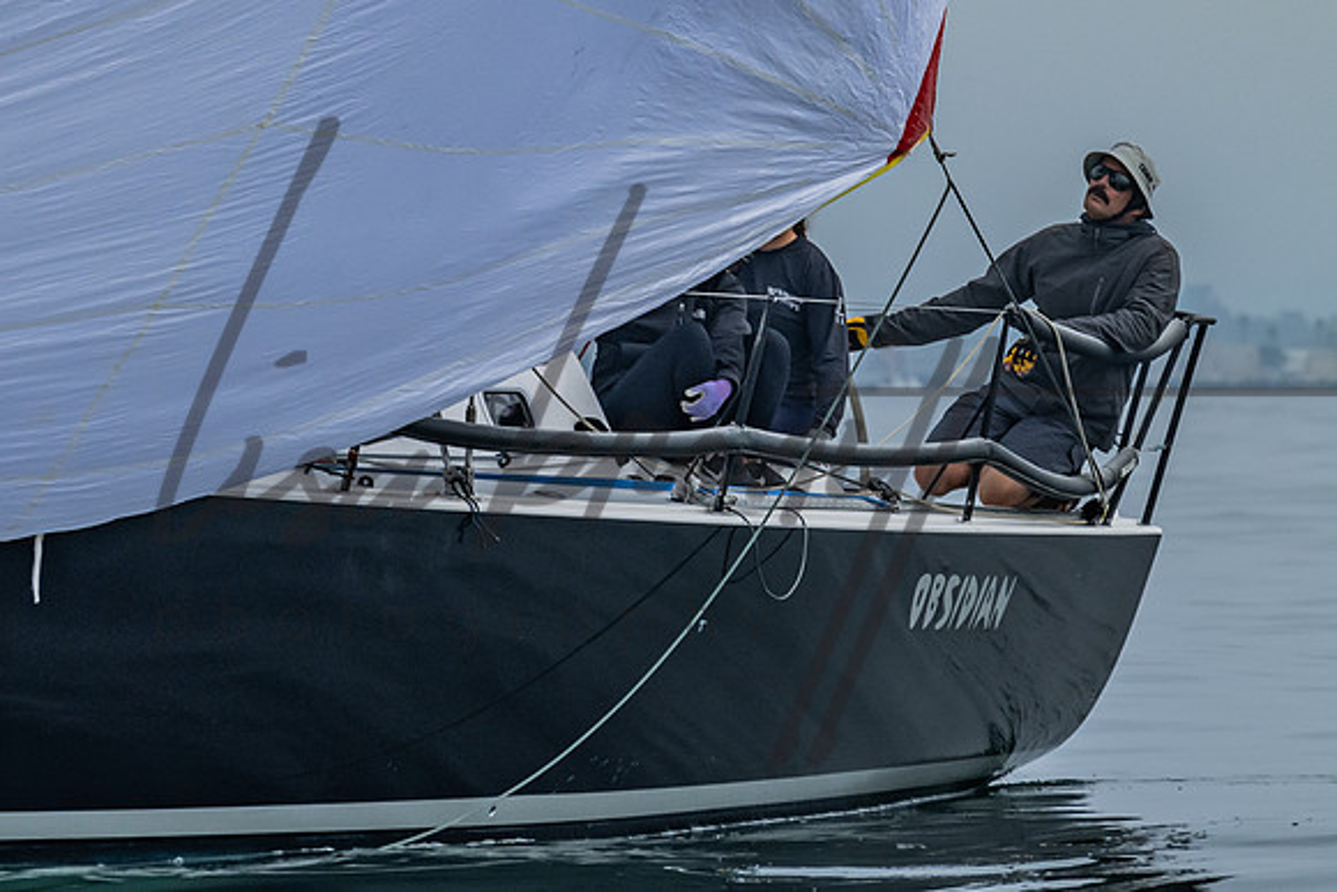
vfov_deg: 2.6
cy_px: 72
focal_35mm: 532
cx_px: 607
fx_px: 19766
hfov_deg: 3.9
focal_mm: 200
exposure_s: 1/3200
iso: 320
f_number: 6.3
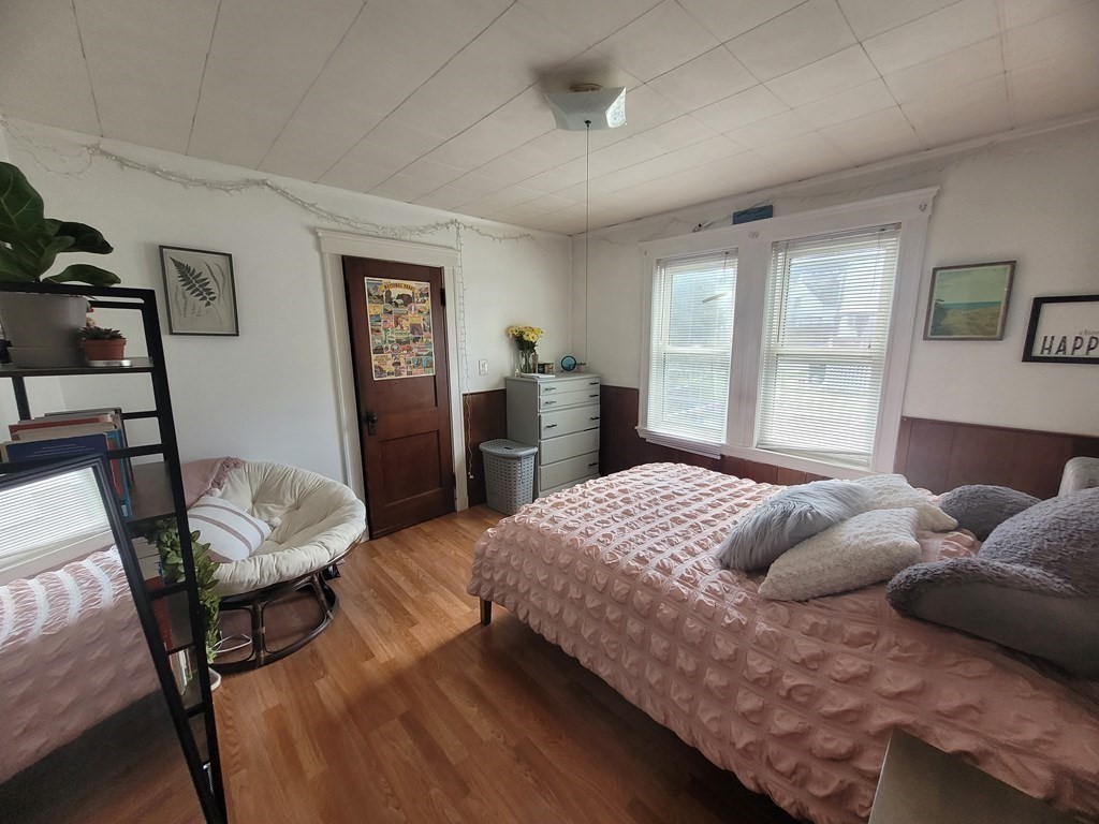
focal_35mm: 13
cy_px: 412
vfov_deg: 89.9
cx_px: 550
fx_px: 413
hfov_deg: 106.2
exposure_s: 1/60
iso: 100
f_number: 2.2
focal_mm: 1.74
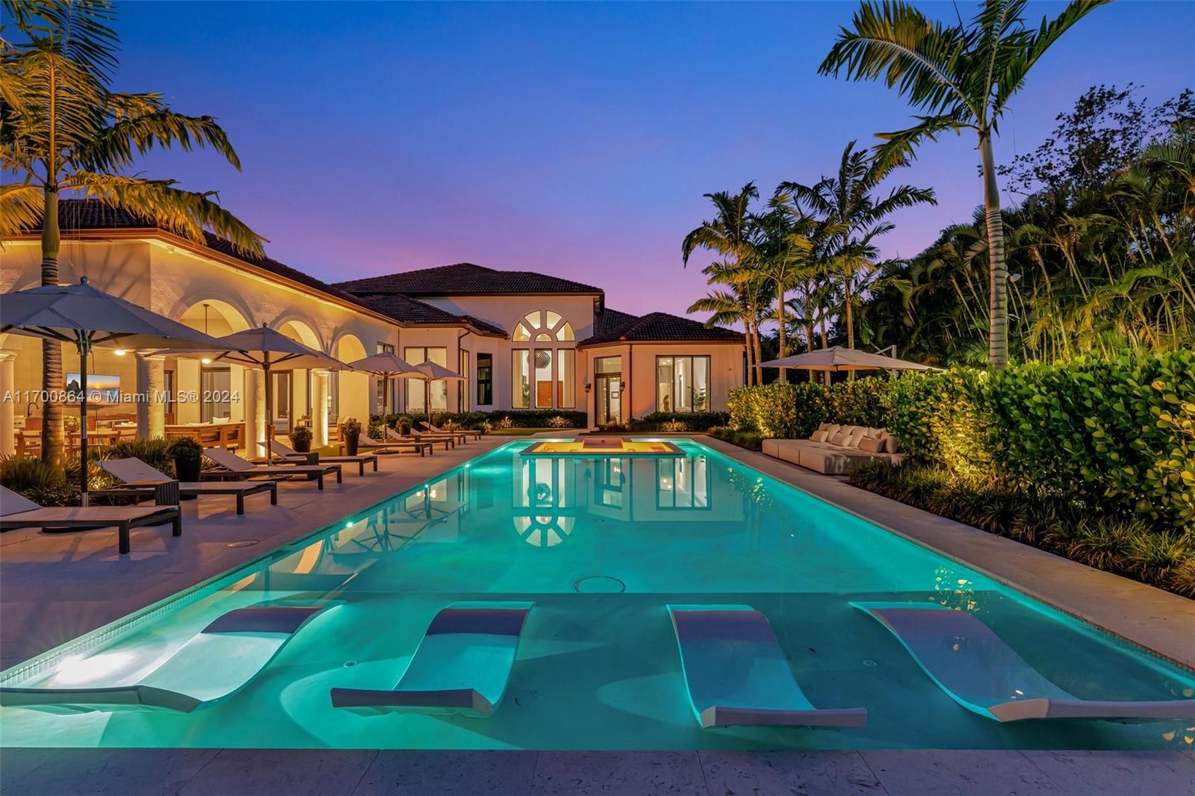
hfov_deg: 96.4
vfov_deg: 73.4
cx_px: 598
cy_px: 398
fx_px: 534
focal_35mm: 16
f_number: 9
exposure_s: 1/2
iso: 800
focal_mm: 16.1
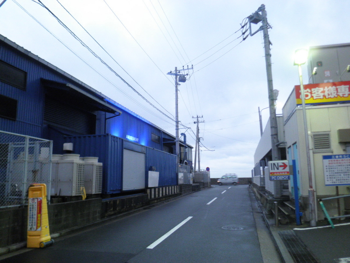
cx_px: 175
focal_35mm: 26
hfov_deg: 67.3
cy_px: 132
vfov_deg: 53.1
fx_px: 263
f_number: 2.8
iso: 160
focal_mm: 4.7
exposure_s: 1/20
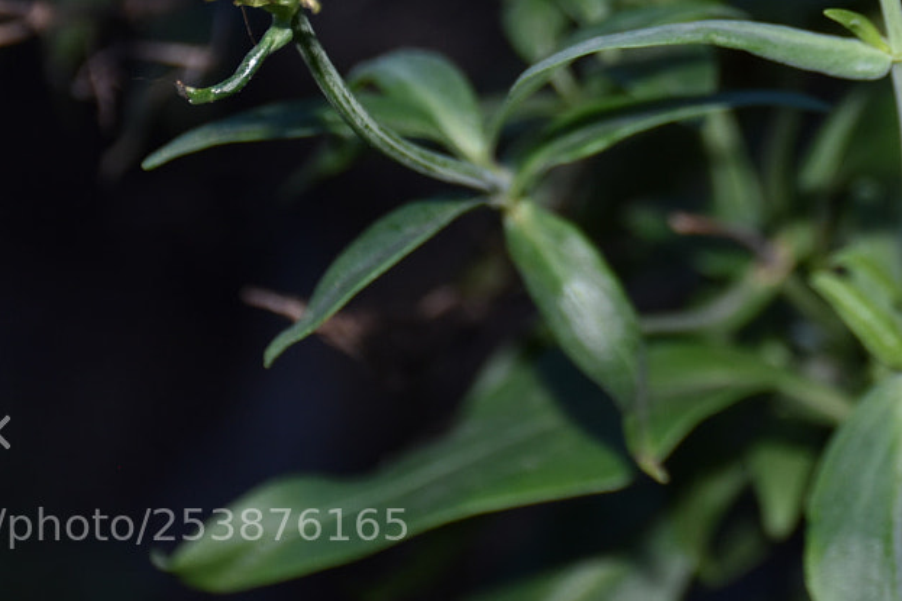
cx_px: 809
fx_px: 4340
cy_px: -133
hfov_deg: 11.8
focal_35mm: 173
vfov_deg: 7.8
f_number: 5.6
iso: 200
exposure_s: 1/125
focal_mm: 45
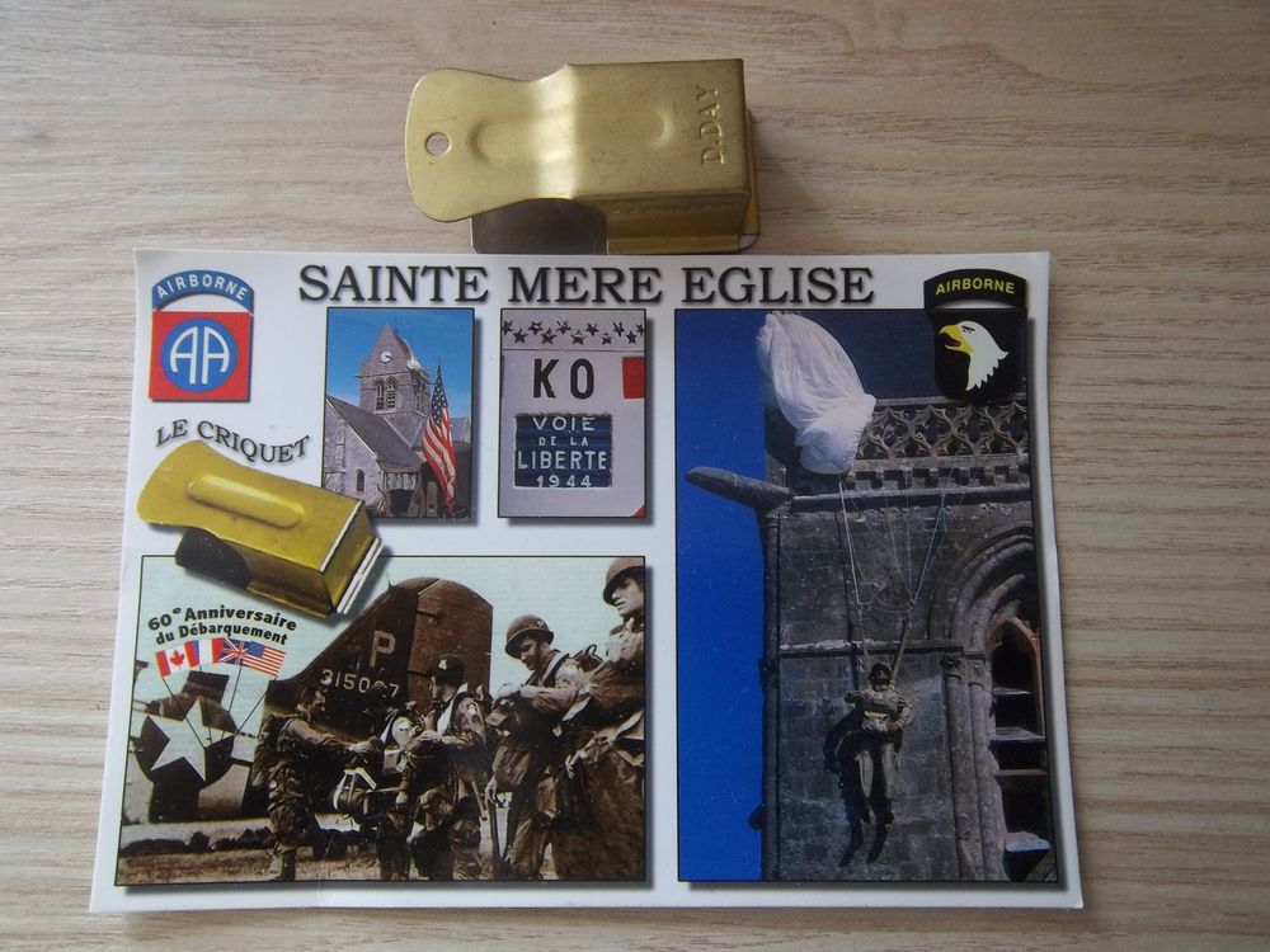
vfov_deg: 49.7
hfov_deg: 63.4
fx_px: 1027
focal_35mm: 28
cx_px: 635
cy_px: 476
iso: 105
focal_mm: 5.05
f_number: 3.5
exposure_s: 1/30
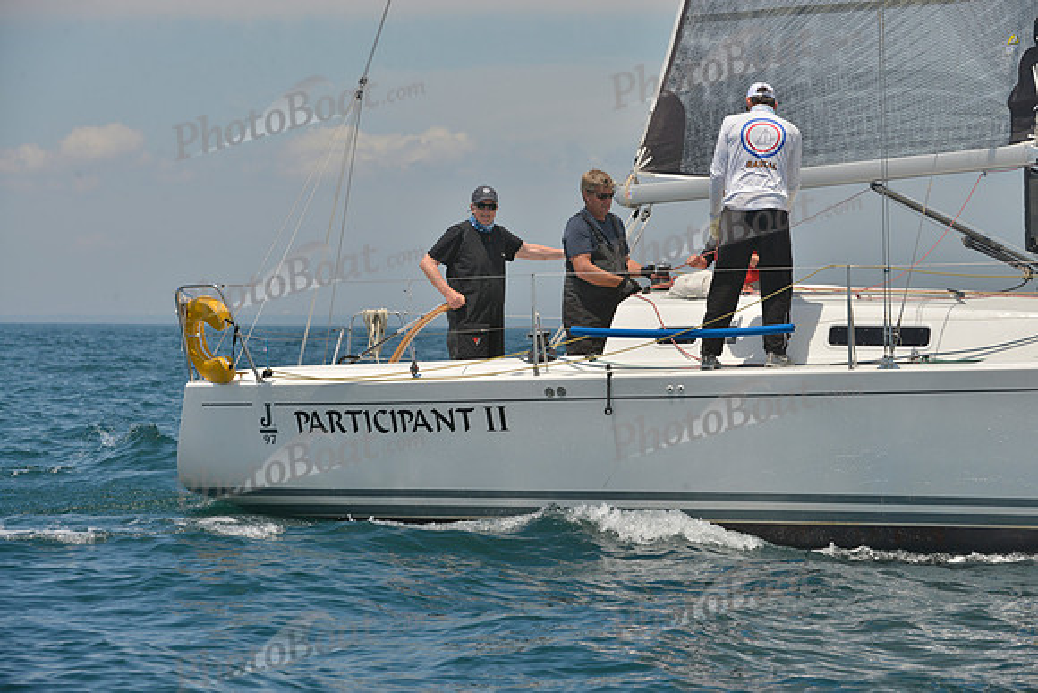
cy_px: 346
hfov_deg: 10.3
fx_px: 5768
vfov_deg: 6.9
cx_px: 519
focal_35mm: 200
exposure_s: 1/800
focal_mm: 200
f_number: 10
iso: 280
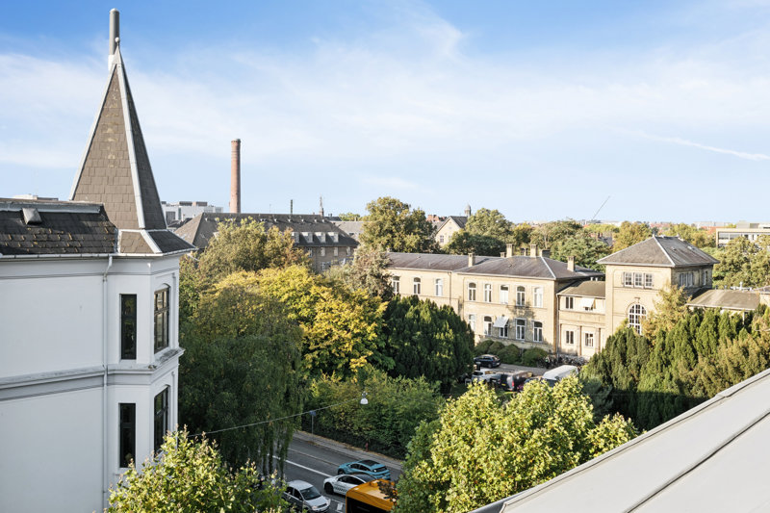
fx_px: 770
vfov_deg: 36.9
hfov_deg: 53.1
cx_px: 385
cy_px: 256
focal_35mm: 36
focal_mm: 24
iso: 200
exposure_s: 1/160
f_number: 9
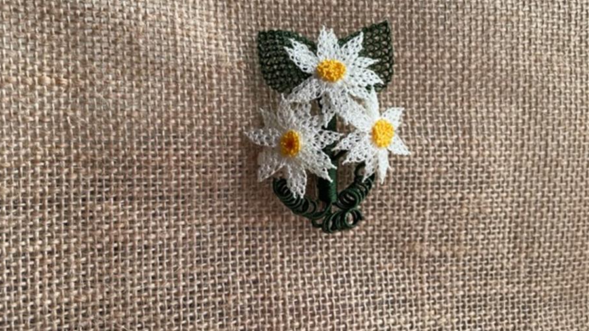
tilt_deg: -1.3
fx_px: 453
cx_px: 288
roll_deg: -0.8
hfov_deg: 66.1
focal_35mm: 29
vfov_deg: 39.8
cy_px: 121
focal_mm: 4.2
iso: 64
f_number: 1.6
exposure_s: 1/121
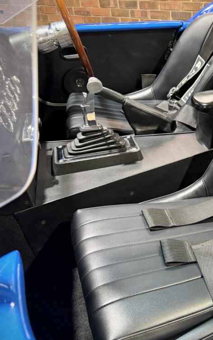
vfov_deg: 55.3
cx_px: 203
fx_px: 325
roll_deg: +1.7
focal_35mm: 35
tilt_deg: -31.9
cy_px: 169
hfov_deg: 33.7
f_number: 1.78
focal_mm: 6.76
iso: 500
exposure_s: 1/50
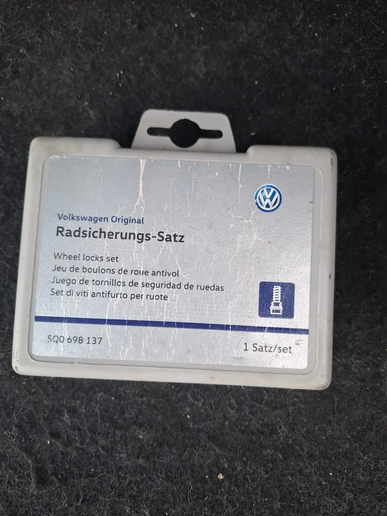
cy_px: 258
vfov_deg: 73.9
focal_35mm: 23
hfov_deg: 58.9
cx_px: 194
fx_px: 343
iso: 100
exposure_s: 1/100
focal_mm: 5.54
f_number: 1.8
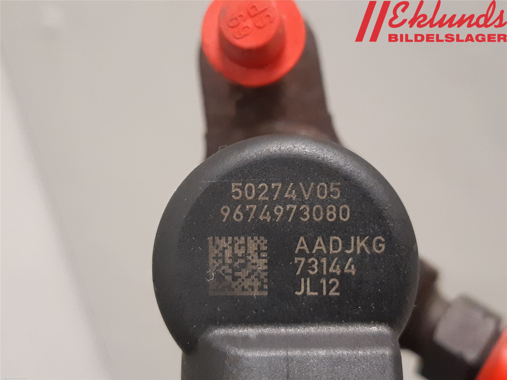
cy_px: 190
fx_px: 381
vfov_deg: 53.1
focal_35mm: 26
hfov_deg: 67.3
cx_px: 254
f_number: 1.7
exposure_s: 1/25
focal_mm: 3.93
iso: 200
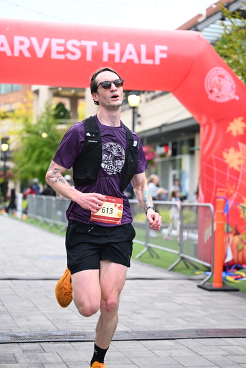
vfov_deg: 28.8
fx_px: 717
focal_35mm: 70
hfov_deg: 19.5
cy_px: 184
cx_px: 123
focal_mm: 70
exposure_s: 1/1600
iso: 1250
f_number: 2.8
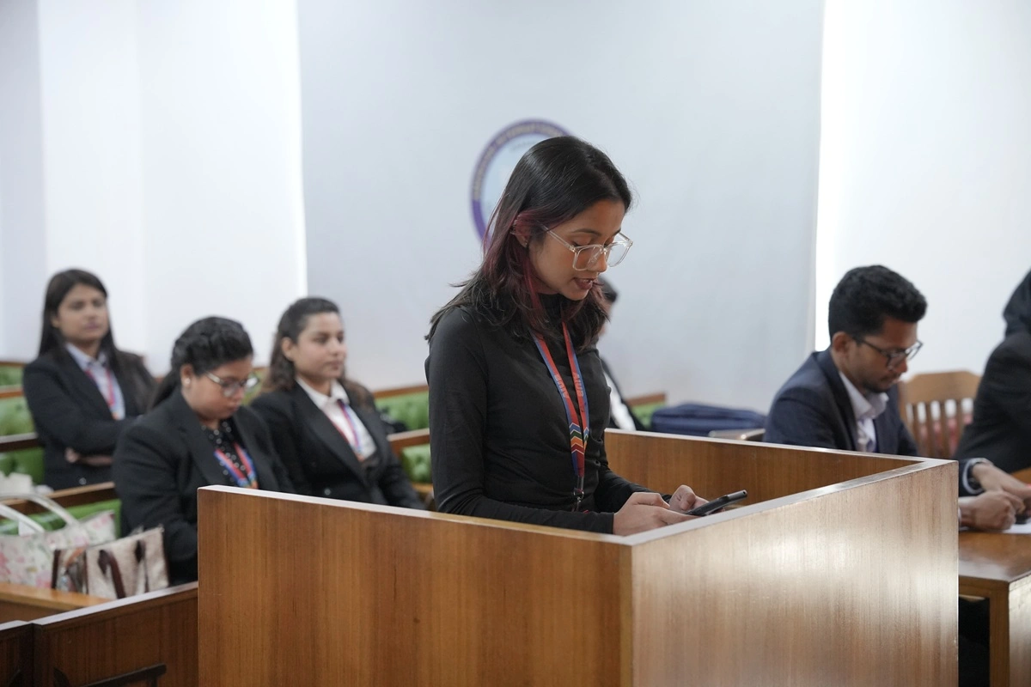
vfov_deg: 19.5
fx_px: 2005
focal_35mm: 70
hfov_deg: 28.8
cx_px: 516
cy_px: 344
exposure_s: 1/160
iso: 4000
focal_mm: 70
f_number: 3.2
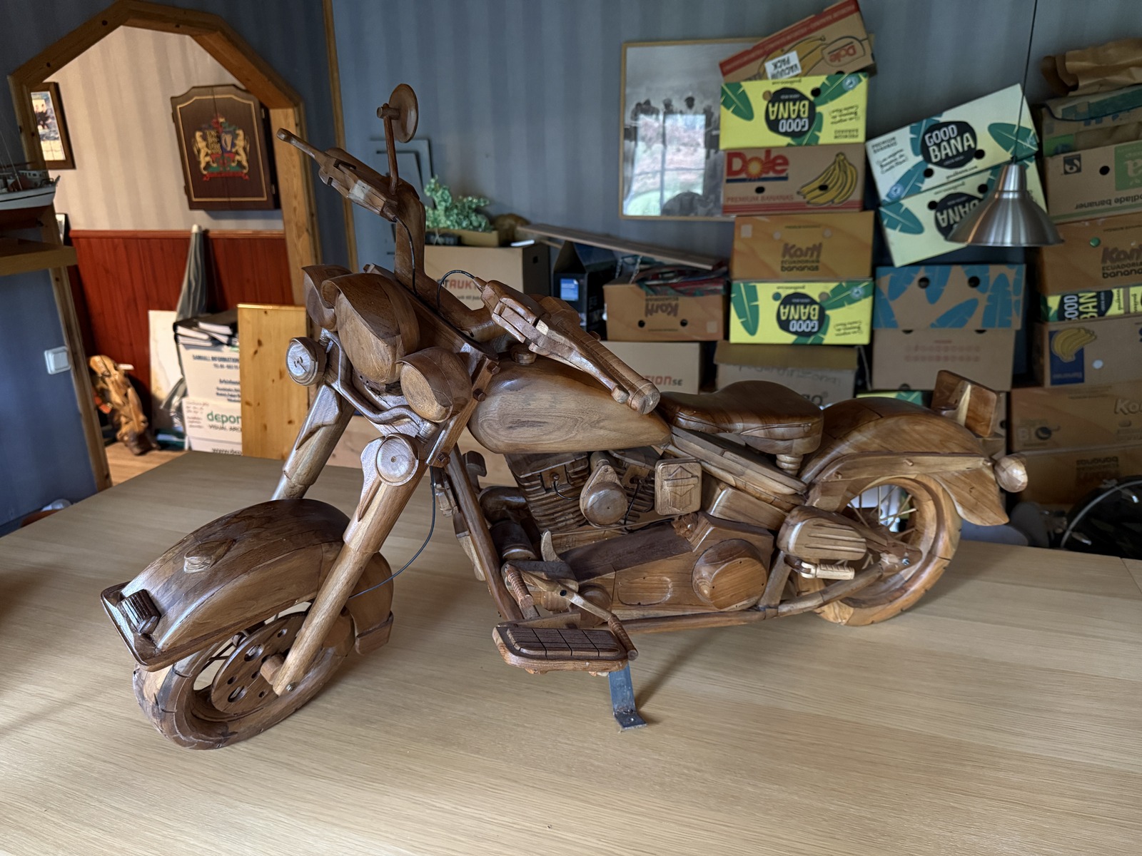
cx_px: 571
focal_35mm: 24
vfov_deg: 56.8
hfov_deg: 71.6
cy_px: 428
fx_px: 792
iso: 800
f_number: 1.78
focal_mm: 6.76
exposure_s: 1/50
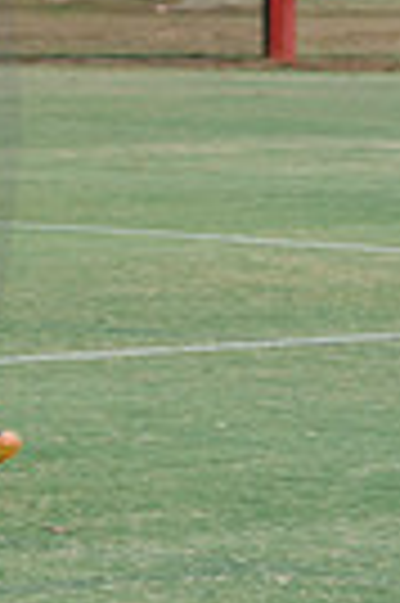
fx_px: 6500
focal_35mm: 389
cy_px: 119
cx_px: -778
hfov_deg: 3.4
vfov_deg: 5.3
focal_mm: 90
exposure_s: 1/320
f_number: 4.5
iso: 640
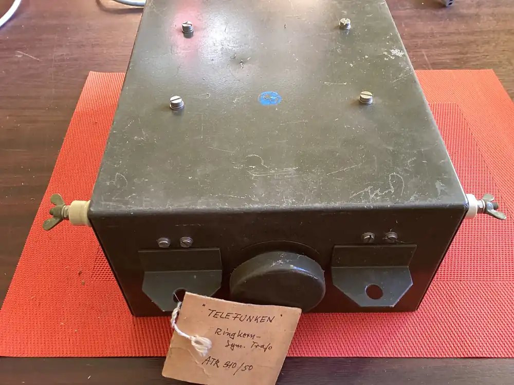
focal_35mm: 31
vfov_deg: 45.4
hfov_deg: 58.4
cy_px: 192
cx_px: 257
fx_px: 460
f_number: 2.4
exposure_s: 1/50
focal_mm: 3.3
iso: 160
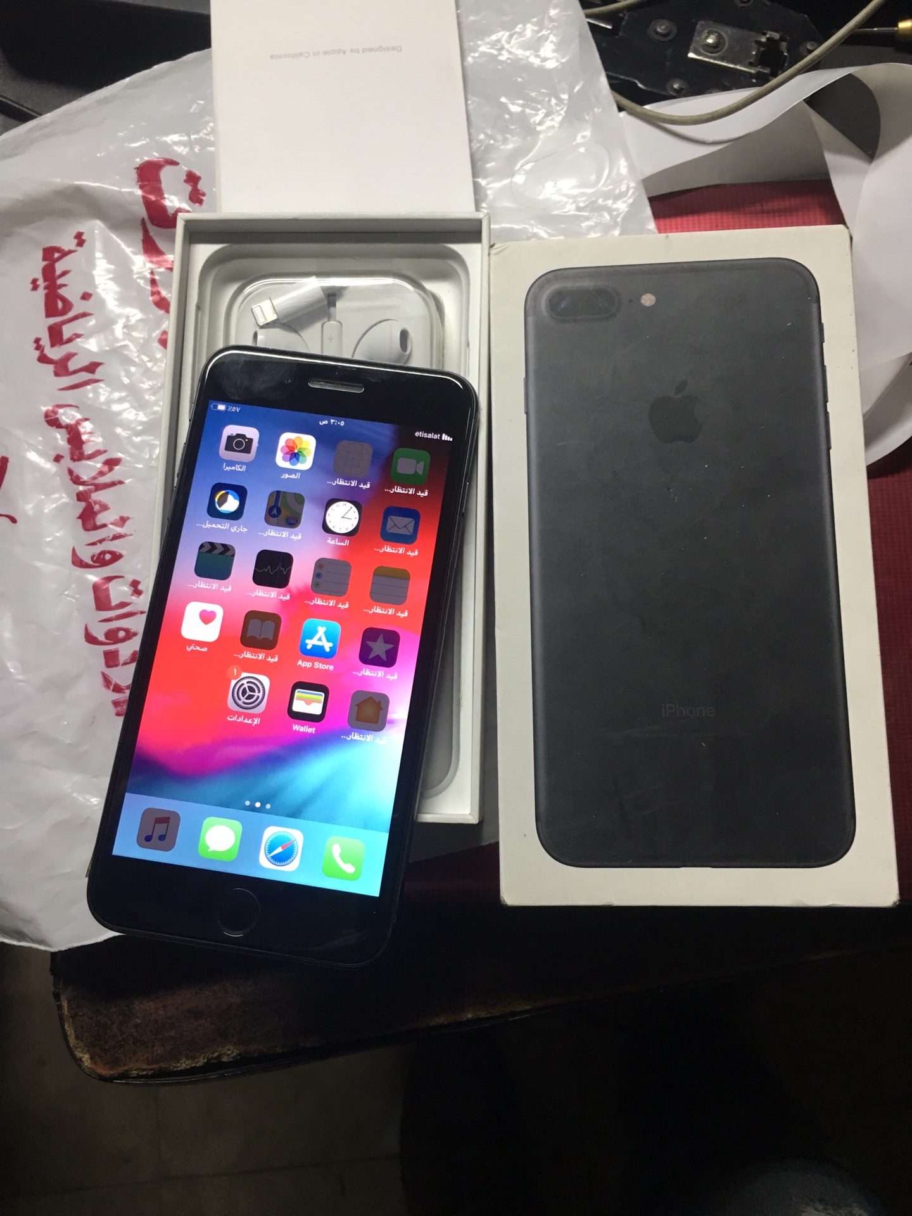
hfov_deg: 48.2
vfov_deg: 61.7
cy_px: 608
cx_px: 456
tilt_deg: -76.3
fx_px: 1019
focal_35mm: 29
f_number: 2.2
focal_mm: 4.15
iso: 125
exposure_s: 1/33
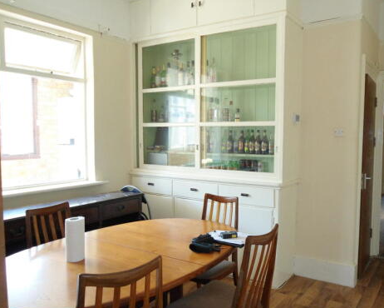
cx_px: 239
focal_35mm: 32
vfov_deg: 45.6
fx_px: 364
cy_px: 181
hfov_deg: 55.0
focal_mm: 4.7
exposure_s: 1/30
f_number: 2.8
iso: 200
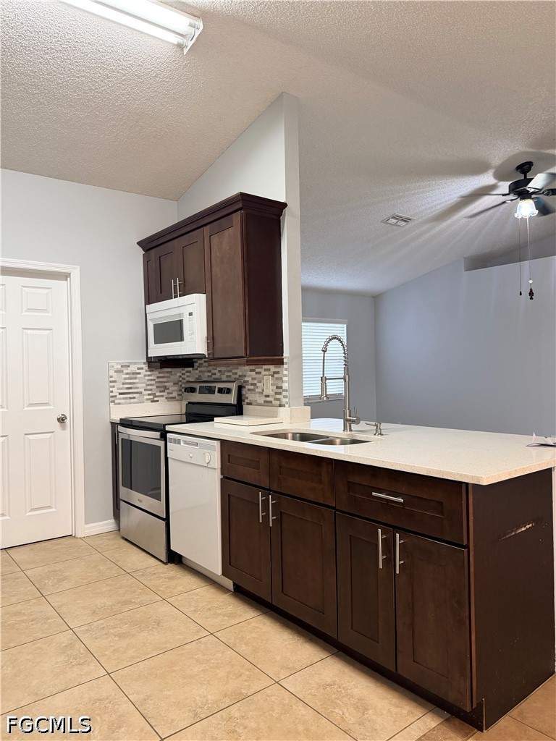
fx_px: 514
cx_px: 278
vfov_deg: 71.6
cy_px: 370
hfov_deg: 56.8
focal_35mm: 24
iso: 200
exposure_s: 1/60
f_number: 1.78
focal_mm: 6.76
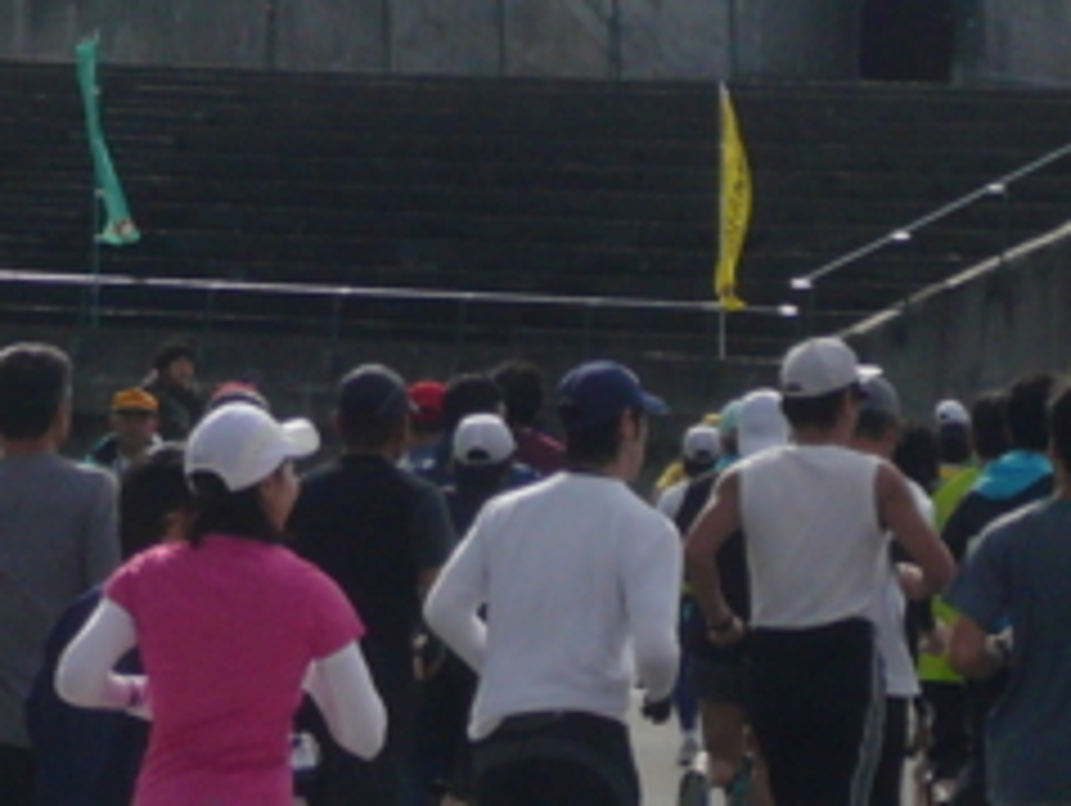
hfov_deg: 7.5
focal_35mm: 265
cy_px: -45
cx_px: 382
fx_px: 8207
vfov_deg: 5.6
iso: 100
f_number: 4.8
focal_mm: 13.2
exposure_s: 1/400
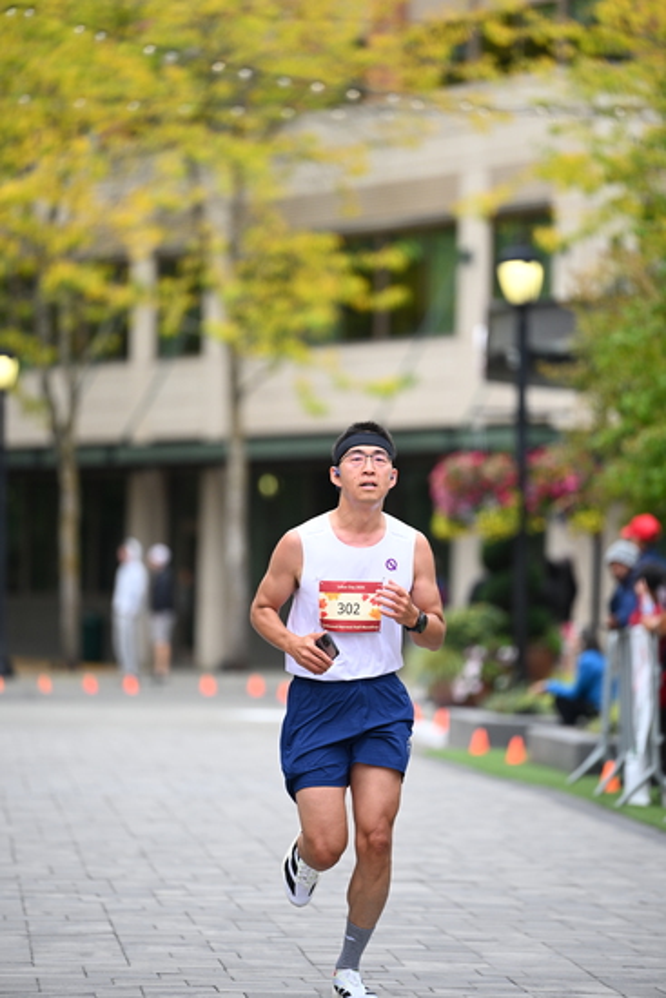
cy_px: 499
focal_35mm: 200
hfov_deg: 6.9
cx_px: 333
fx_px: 5546
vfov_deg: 10.3
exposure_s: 1/2000
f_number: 2.8
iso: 800
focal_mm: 200
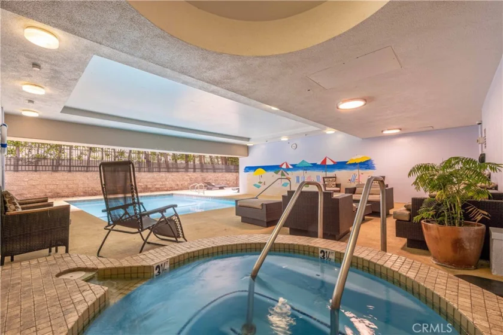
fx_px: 196
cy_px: 168
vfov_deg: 81.2
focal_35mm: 14
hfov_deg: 104.3
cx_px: 252
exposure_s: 1/3
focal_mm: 14
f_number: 10
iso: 100
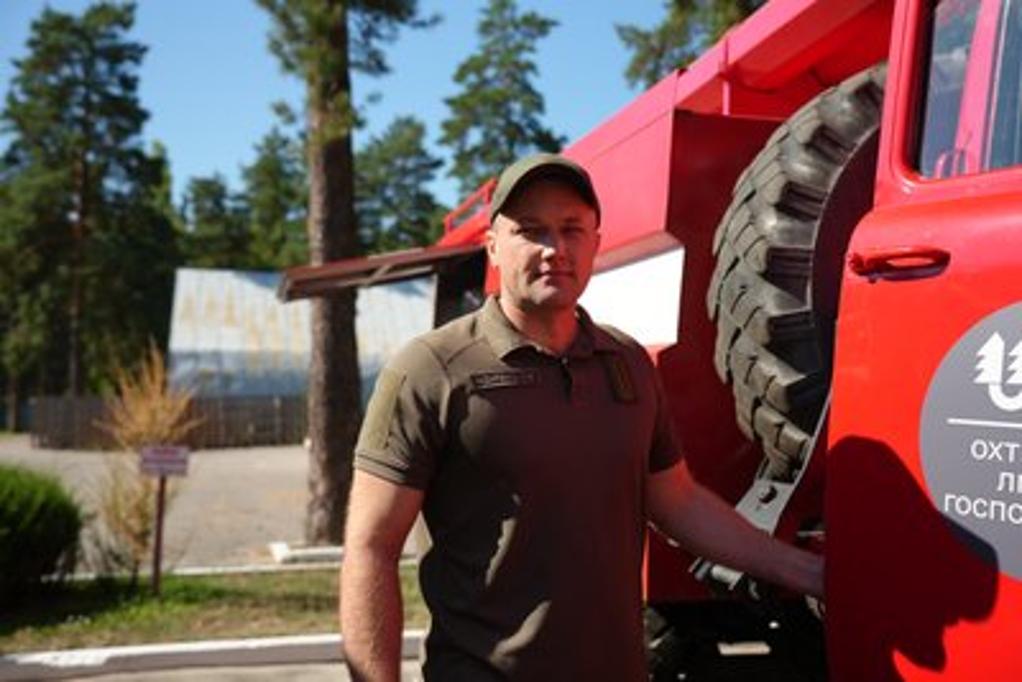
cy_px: 341
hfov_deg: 50.7
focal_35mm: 38
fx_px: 1079
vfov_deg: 35.1
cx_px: 511
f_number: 4
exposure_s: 1/160
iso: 125
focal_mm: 38
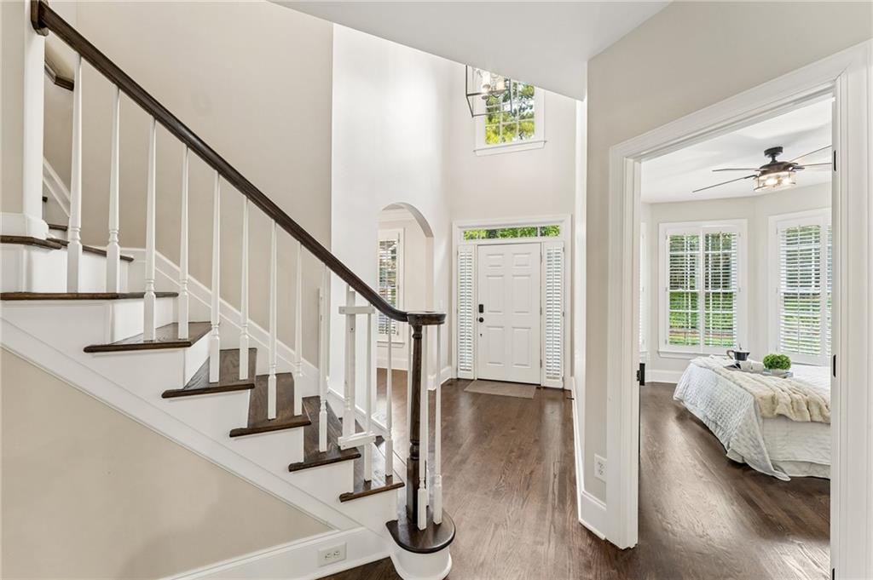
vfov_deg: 81.1
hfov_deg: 104.3
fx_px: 339
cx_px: 436
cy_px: 290
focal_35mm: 14
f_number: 8
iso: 320
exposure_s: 1/6
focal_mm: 14
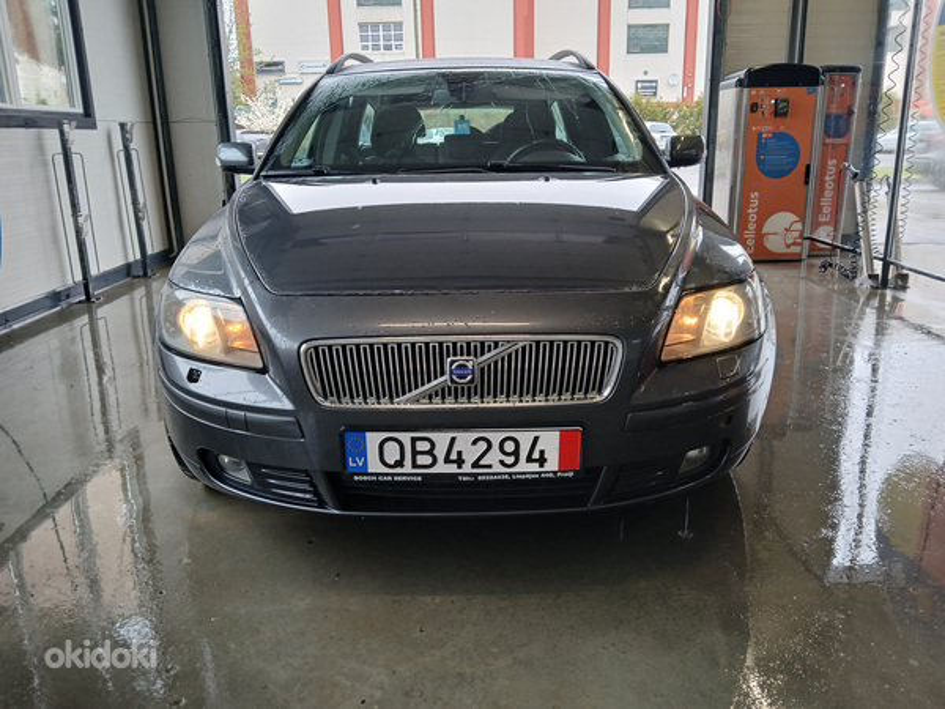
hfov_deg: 67.3
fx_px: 710
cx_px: 472
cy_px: 354
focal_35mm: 26
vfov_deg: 53.1
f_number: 1.8
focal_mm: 3.98
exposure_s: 1/50
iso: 64
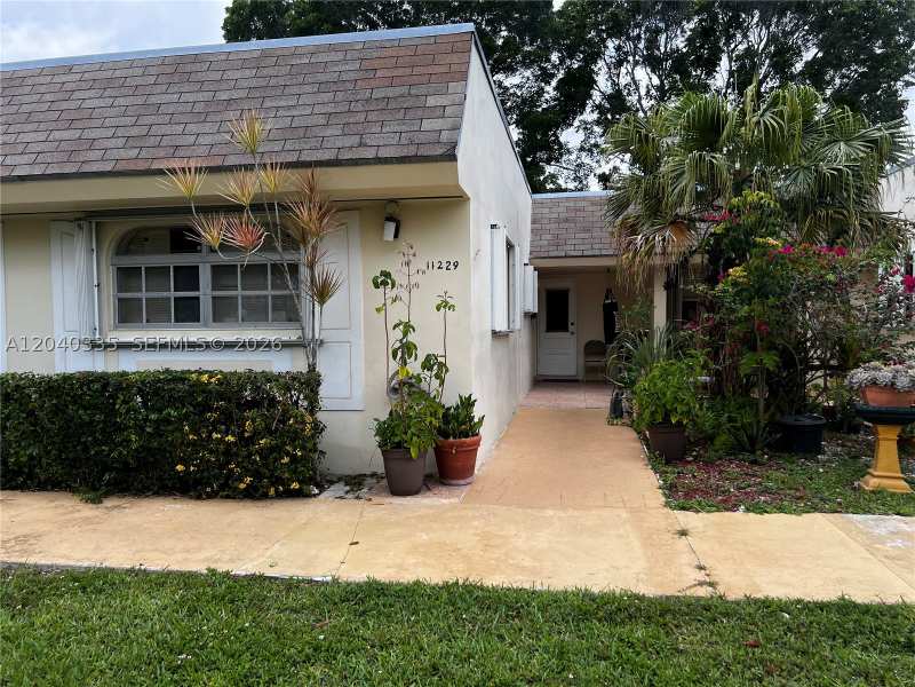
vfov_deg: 53.1
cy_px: 344
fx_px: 687
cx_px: 458
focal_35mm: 26
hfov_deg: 67.3
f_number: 1.5
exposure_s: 1/2457
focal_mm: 5.7
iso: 50
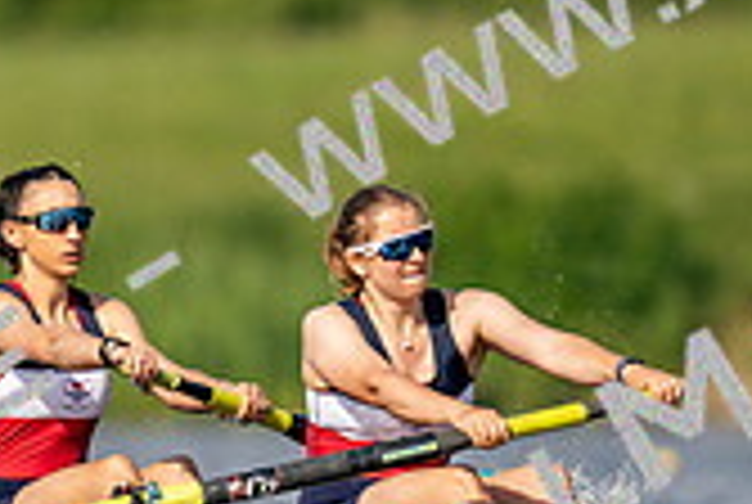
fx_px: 43547
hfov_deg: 1.0
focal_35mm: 2081
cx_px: -77
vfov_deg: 0.7
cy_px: 295
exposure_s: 1/2500
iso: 220
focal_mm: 600
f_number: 4
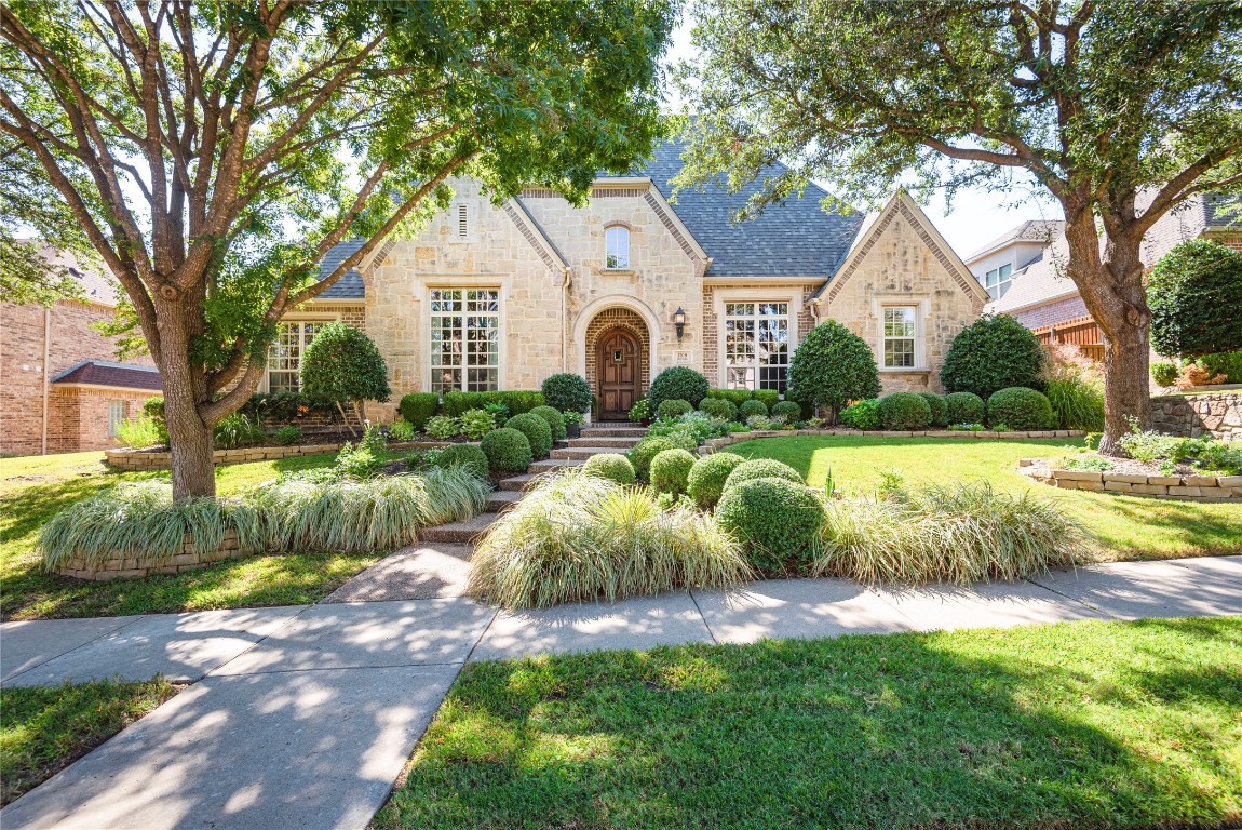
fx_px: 552
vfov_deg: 73.8
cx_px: 621
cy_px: 415
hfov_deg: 96.7
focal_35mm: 16
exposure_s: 1/80
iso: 100
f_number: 7.1
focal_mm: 16
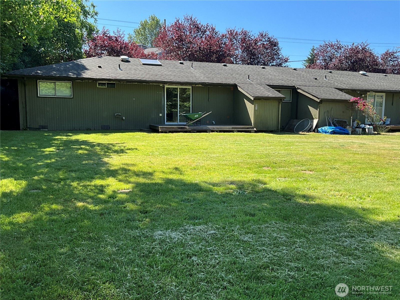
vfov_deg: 48.2
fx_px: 335
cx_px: 200
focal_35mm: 29
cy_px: 150
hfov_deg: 61.7
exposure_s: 1/568
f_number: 1.8
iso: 25
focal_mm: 3
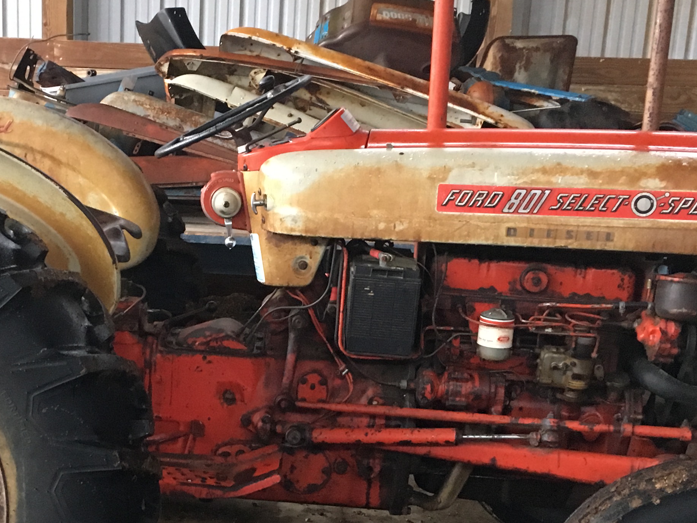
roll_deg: -1.4
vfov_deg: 22.8
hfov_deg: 30.0
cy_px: 349
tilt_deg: -13.7
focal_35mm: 64
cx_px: 213
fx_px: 1289
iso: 250
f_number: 2.2
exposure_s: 1/15
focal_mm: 4.15
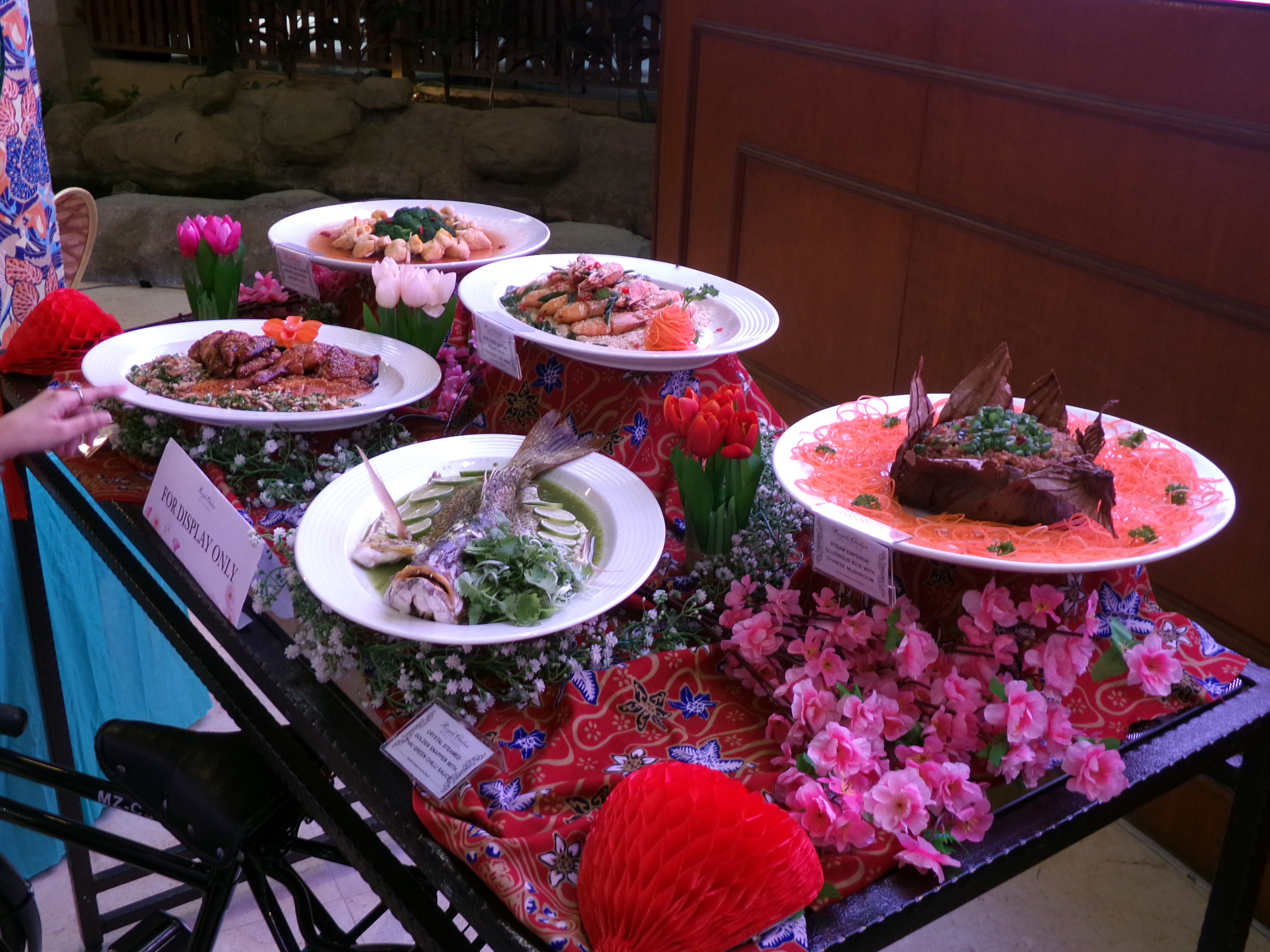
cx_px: 635
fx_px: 1357
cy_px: 476
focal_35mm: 37
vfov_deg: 38.7
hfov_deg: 50.1
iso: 200
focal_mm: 6.6
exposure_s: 1/25
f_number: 4
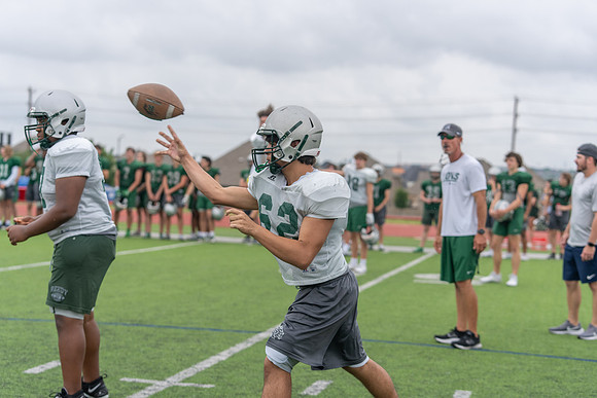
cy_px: 199
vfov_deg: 18.2
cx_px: 298
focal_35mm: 75
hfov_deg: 27.0
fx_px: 1244
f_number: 3.5
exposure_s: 1/1250
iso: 250
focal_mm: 75
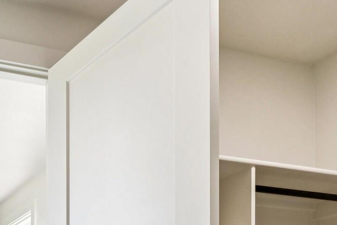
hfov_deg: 31.6
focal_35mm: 60
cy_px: 345
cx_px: 18
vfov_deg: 19.6
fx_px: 558
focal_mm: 15.4
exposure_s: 1/10
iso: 400
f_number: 13
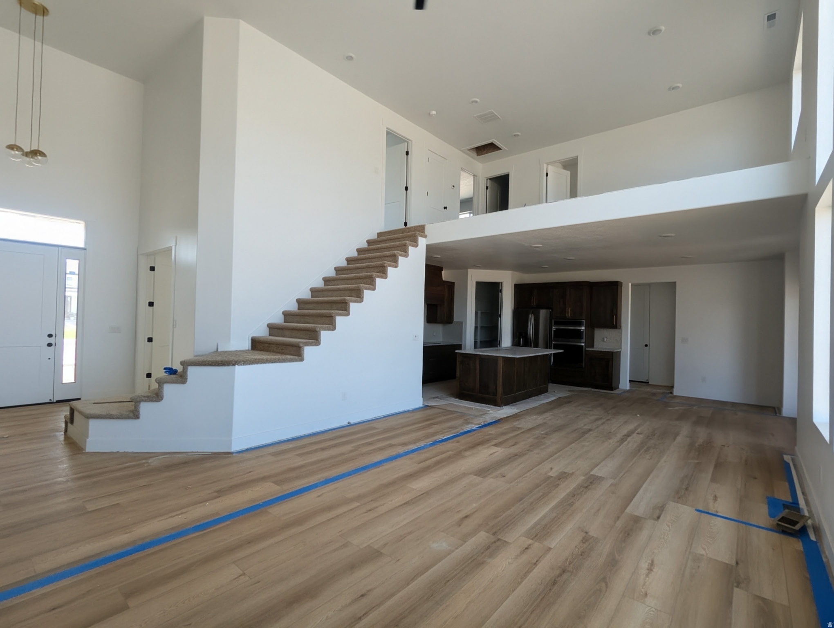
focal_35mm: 16
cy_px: 314
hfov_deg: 94.4
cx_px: 417
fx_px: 386
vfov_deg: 78.2
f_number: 2.2
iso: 62
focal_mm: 2.35
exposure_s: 1/169
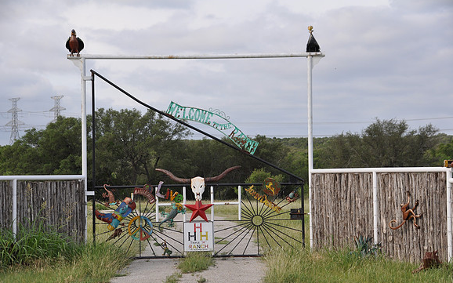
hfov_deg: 21.9
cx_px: 226
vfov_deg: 13.8
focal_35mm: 95
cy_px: 149
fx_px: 1173
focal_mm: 62
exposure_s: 1/200
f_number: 7.1
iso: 200
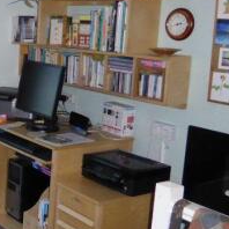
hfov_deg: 23.6
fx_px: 486
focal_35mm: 65
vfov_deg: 26.5
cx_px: -62
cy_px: 106
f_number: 3.3
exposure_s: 1/60
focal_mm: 4.3
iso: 800
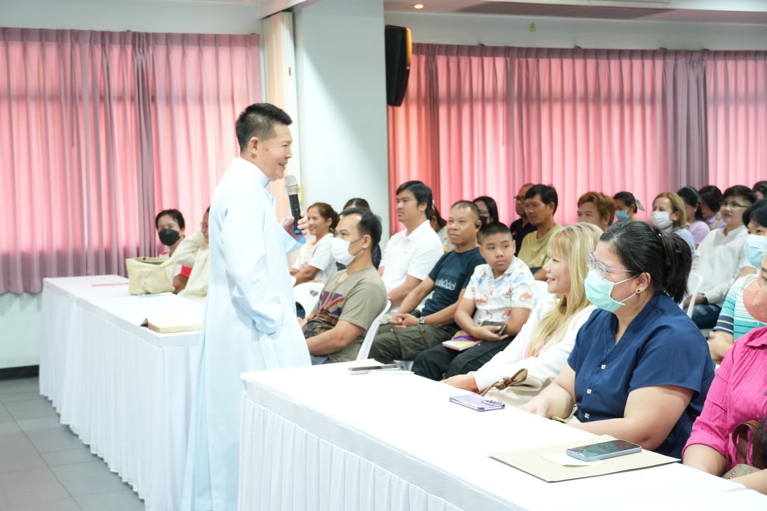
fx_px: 1118
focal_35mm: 52
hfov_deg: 37.9
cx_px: 384
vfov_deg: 25.8
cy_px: 256
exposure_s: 1/25
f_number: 5
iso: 1600
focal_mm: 35
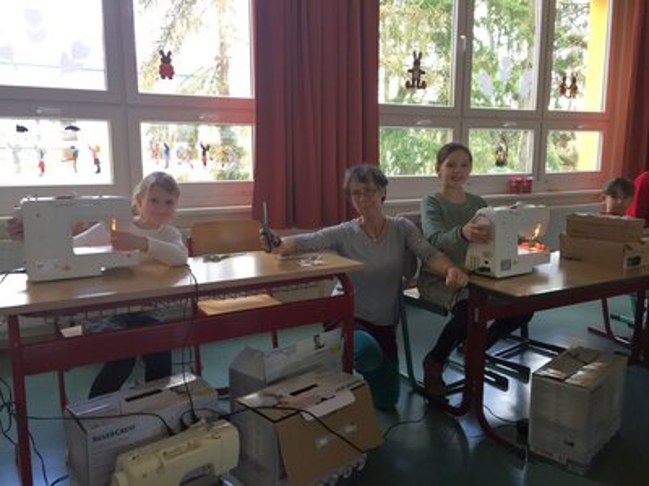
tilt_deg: -8.1
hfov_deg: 61.7
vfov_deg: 48.2
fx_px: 544
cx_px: 324
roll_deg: -0.4
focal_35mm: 29
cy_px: 243
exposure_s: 1/33
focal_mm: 4.15
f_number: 2.2
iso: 32
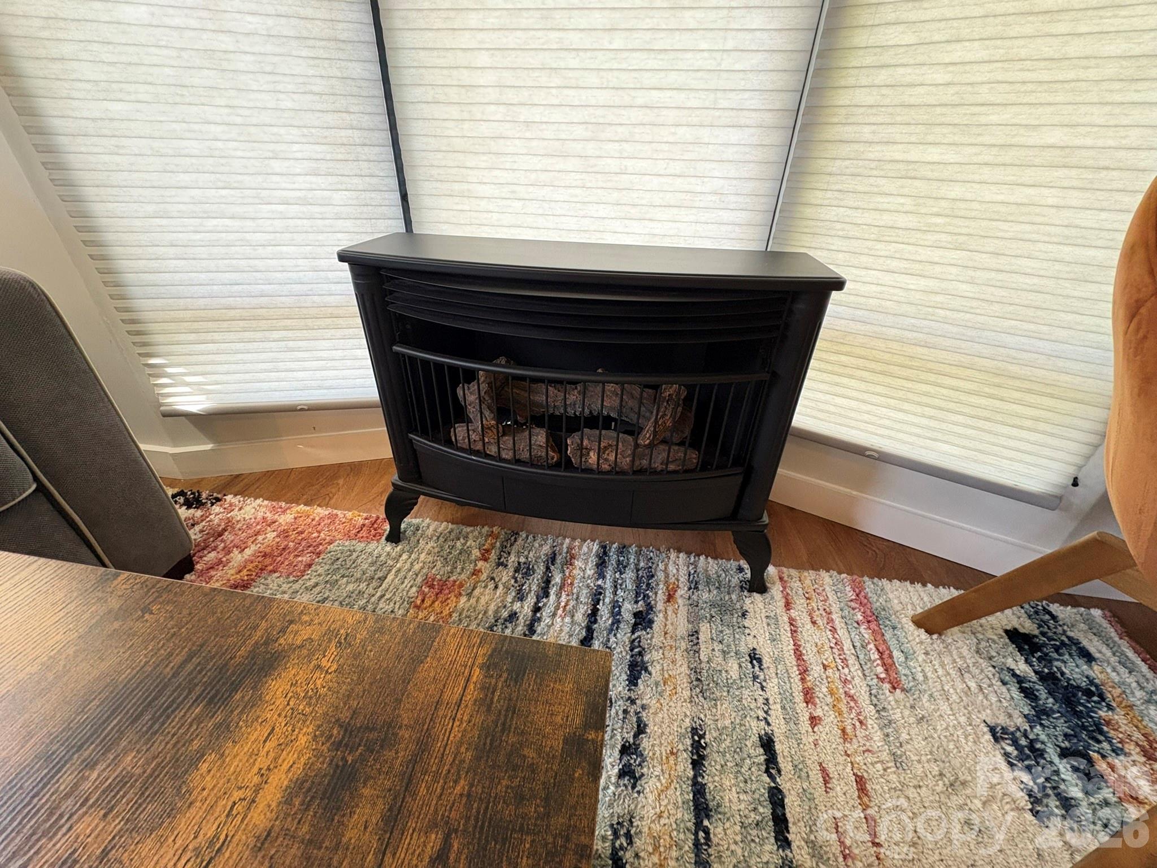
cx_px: 578
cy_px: 434
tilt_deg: -32.1
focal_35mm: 14
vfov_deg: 85.7
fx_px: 468
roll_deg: -1.5
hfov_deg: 102.1
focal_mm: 2.22
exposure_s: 1/60
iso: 400
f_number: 2.2
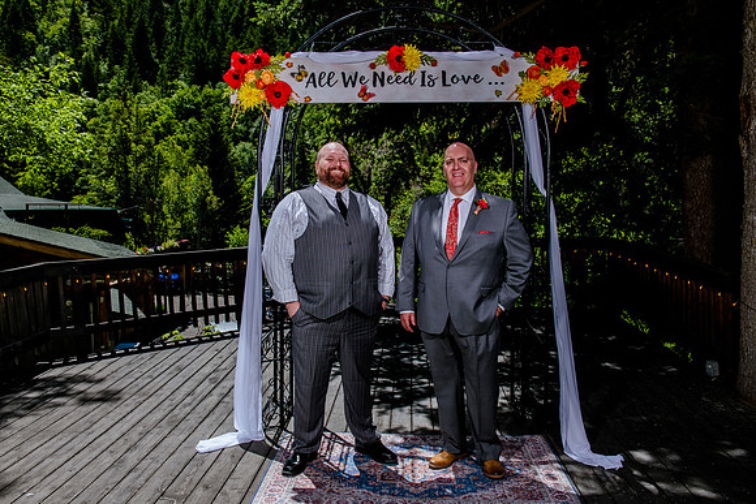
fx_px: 681
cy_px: 256
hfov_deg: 58.1
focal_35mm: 32
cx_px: 364
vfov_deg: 40.7
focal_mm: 31
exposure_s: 1/400
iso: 160
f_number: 8
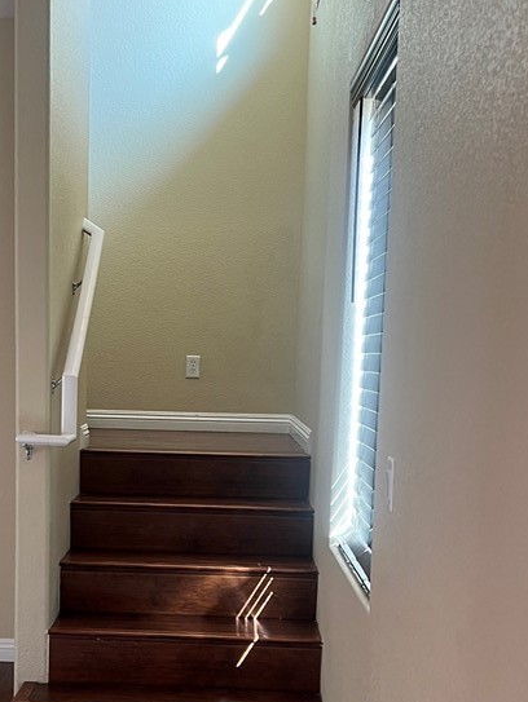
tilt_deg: -7.6
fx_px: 995
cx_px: 164
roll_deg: -1.0
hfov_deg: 29.4
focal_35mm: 49
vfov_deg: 38.5
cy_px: 463
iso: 80
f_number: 1.5
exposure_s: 1/60
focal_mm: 5.7
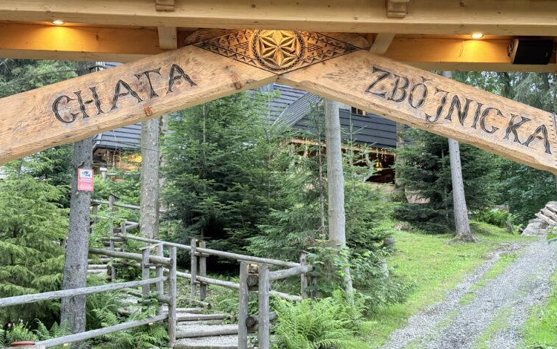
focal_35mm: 52
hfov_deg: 38.9
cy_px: 152
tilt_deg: +15.0
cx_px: 282
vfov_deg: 24.9
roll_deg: +1.1
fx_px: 790
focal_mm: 6.76
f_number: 1.78
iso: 200
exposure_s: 1/82
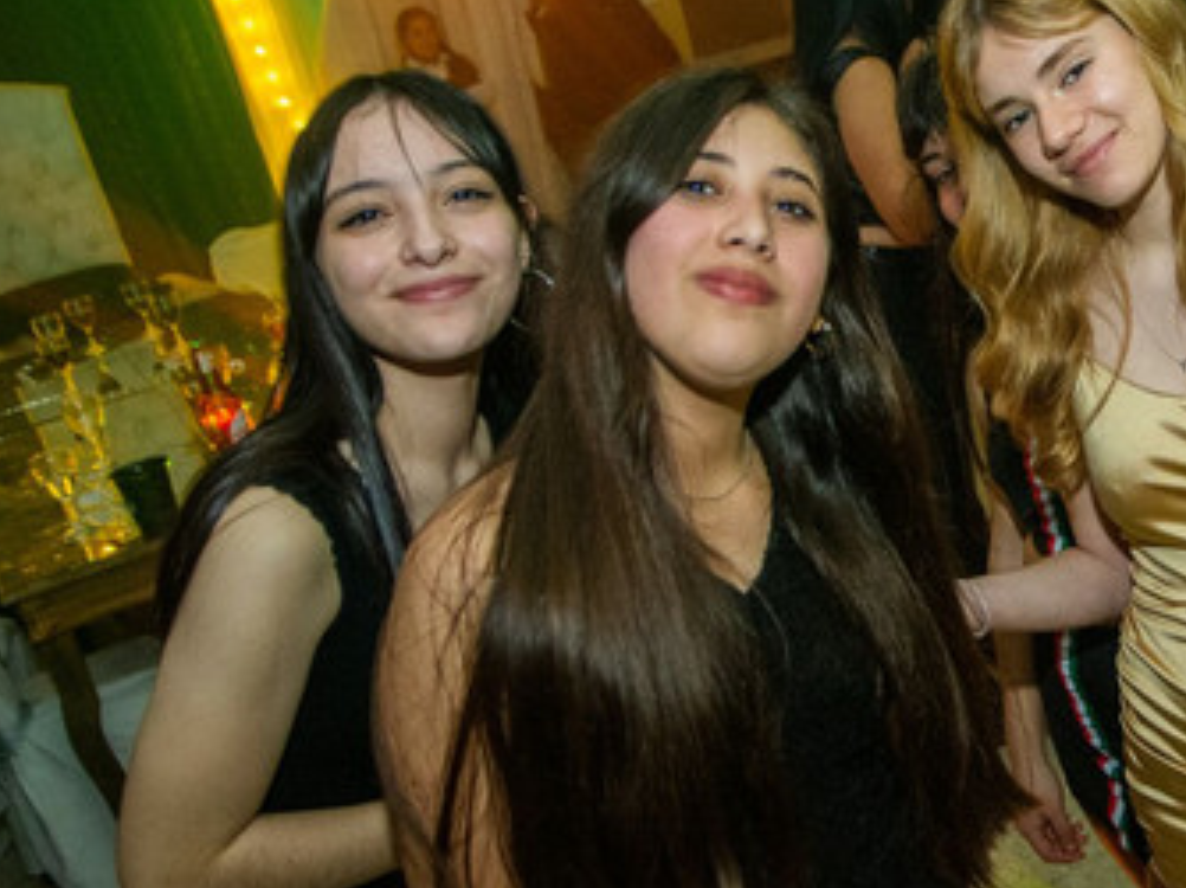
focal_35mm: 47
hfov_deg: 37.9
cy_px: 398
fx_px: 1609
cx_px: 1051
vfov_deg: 30.8
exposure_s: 1/15
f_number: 2.8
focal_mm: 17
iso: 2500
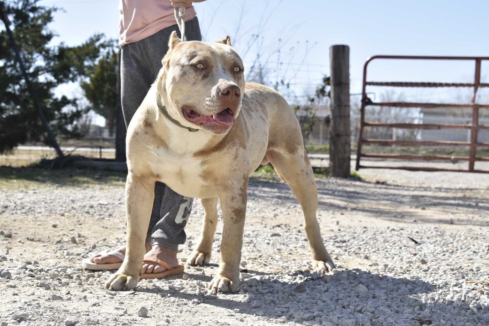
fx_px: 937
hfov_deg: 29.2
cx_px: 244
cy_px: 163
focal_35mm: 69
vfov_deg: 19.7
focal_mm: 46
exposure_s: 1/200
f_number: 8
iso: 100
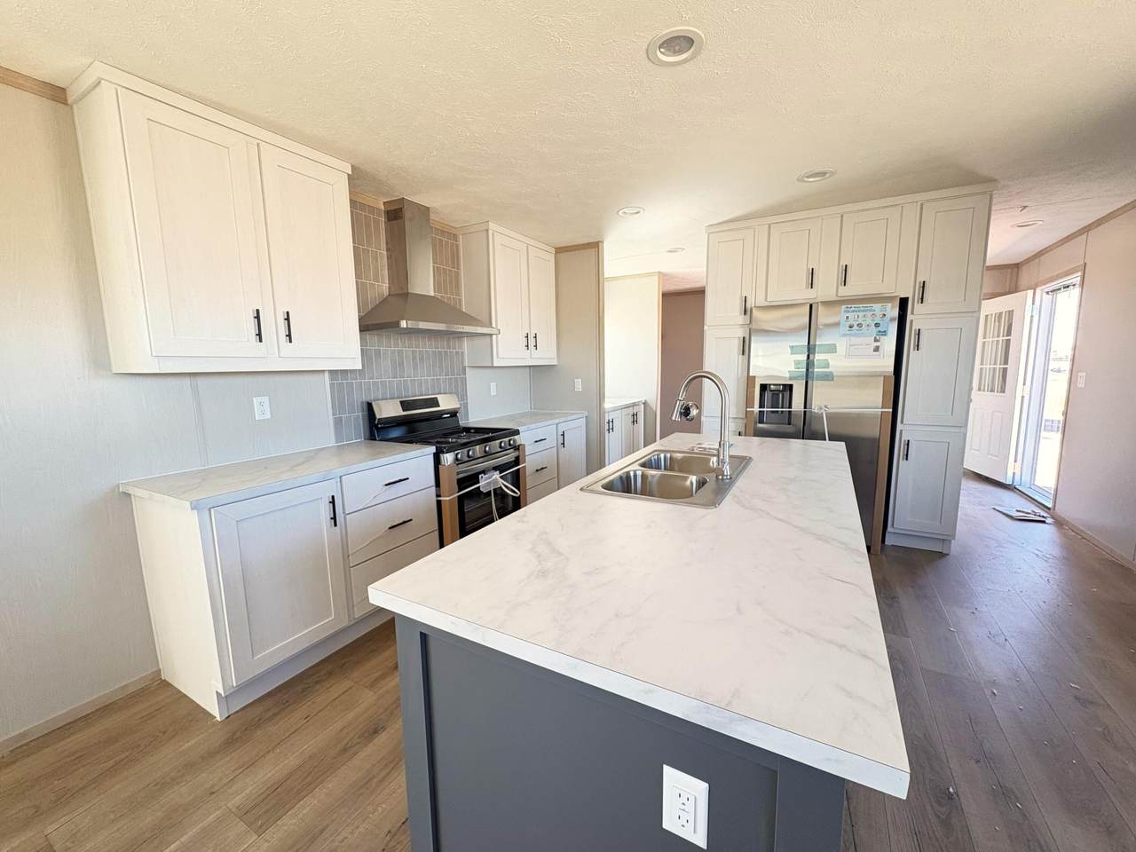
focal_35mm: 14
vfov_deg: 85.7
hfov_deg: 102.1
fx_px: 459
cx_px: 568
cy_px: 426
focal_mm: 2.22
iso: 250
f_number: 2.2
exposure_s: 1/93
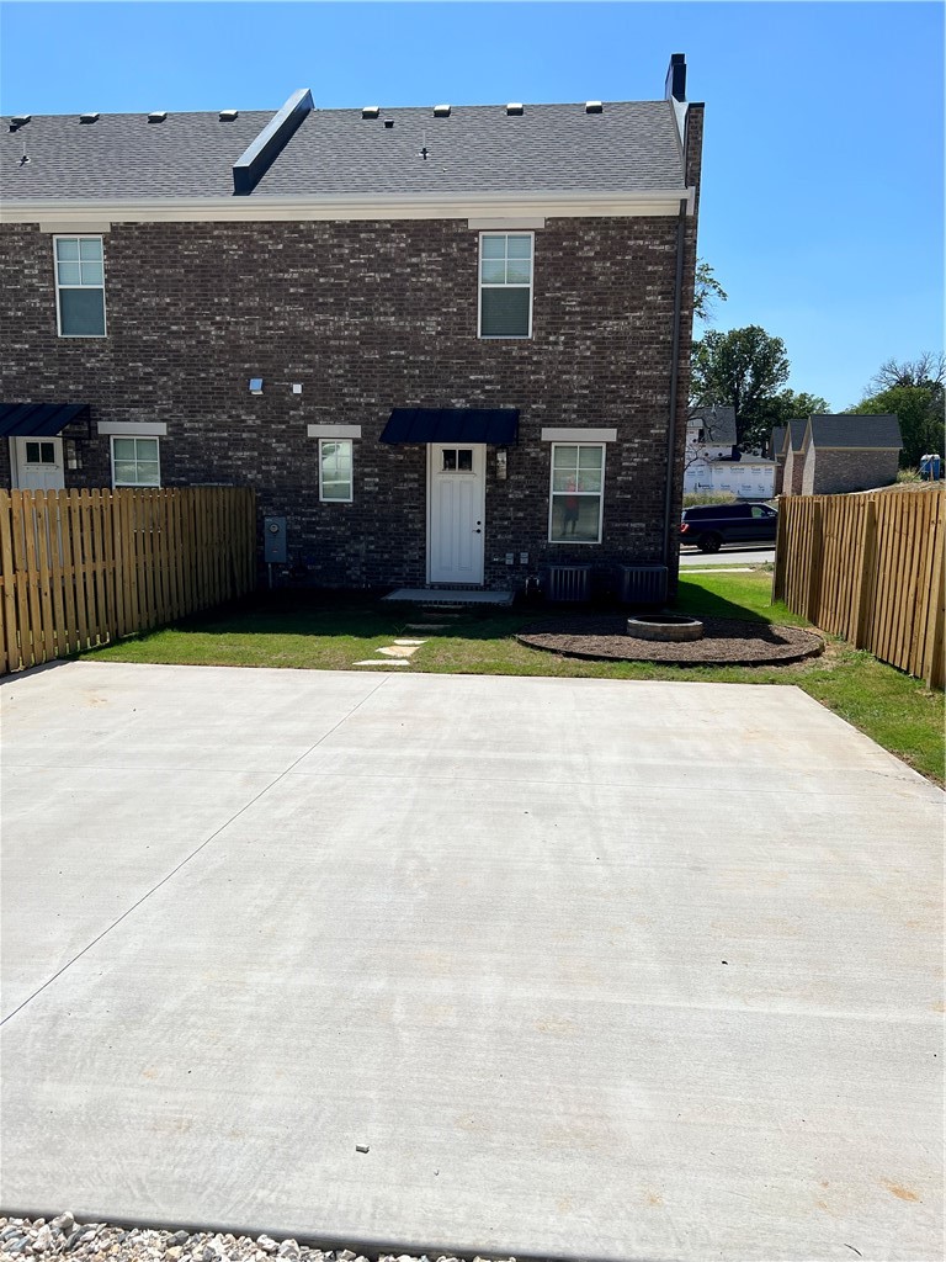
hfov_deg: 53.1
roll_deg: -0.6
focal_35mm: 26
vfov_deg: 67.3
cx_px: 473
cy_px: 631
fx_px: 947
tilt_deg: -9.4
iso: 50
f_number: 1.5
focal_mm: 5.7
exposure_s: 1/8696
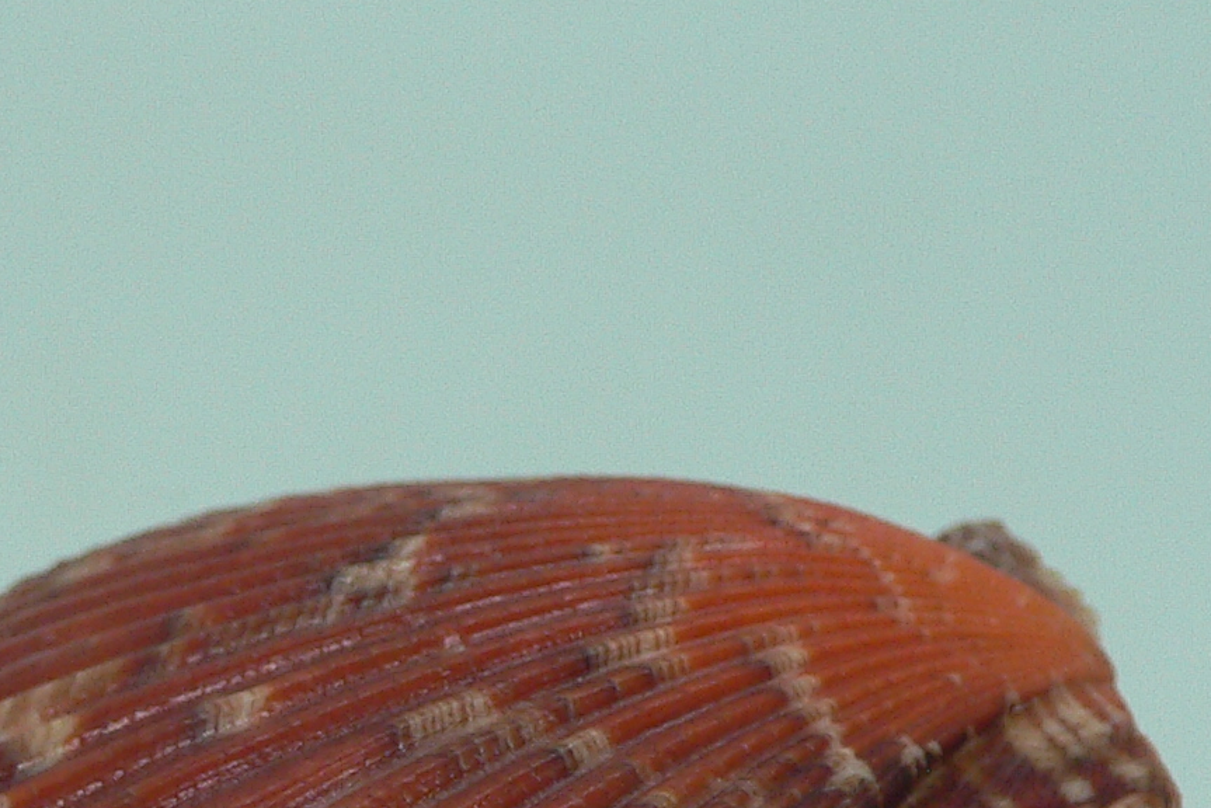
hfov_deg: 23.8
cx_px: 460
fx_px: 2860
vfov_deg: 15.4
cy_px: 1003
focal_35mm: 85
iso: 150
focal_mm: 4.6
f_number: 2.8
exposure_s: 1/60
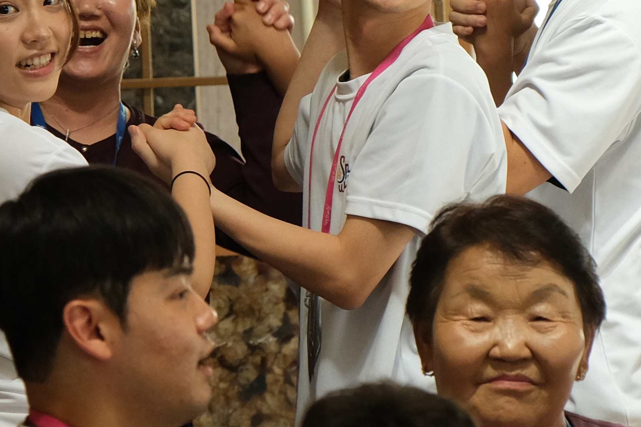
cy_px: 271
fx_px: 7407
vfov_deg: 3.3
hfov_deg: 5.0
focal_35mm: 416
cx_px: 107
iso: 1000
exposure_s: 1/250
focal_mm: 70
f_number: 3.2
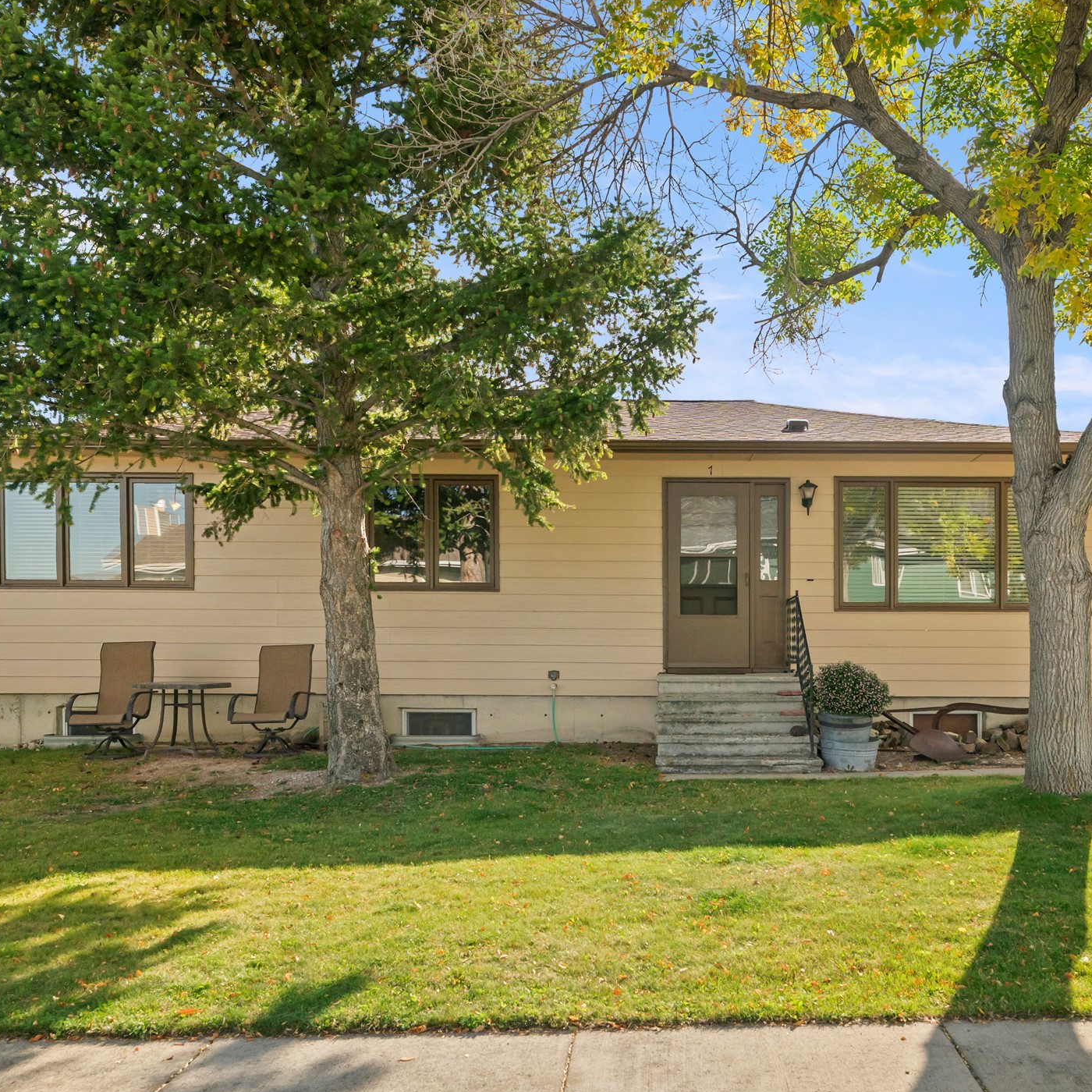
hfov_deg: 54.8
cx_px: 567
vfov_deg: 54.8
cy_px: 542
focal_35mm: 30
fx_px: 1054
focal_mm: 22.4
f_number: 7.1
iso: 640
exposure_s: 1/800
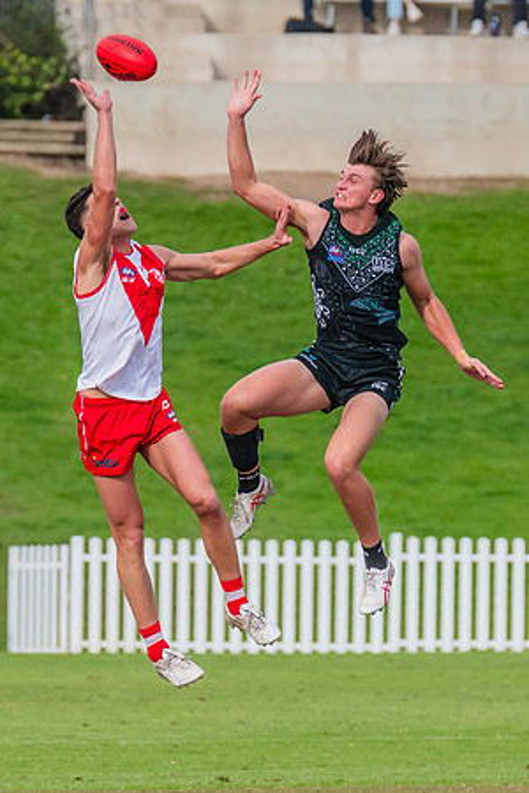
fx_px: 20802
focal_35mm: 944
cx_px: 317
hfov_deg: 1.5
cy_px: 496
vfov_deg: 2.2
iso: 800
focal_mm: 420
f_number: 8
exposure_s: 1/1600
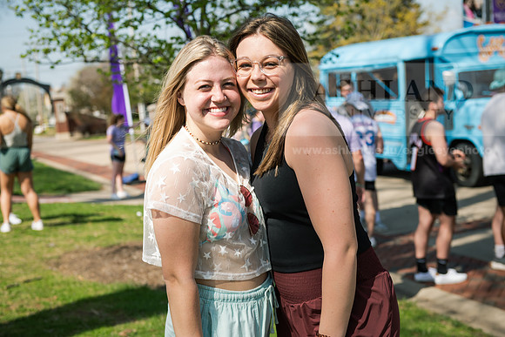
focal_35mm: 56
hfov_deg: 35.6
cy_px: 168
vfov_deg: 24.2
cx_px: 252
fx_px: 786
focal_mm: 56
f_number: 4.5
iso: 125
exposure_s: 1/500
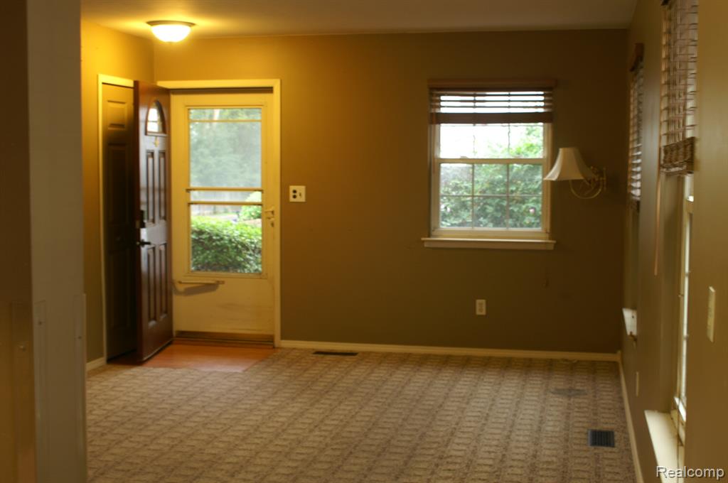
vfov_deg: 29.8
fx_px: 909
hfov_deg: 43.7
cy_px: 242
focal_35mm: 45
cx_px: 364
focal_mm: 30
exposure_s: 1/2
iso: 100
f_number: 4.5
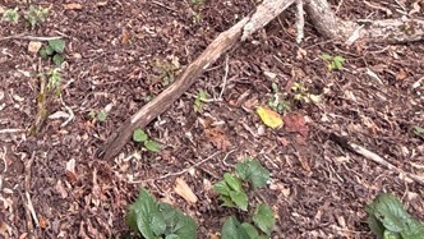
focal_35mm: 47
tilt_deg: +14.7
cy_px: -248
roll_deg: -0.9
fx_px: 529
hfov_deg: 40.5
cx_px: 43
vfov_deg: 17.5
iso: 64
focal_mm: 2.22
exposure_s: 1/104
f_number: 2.2
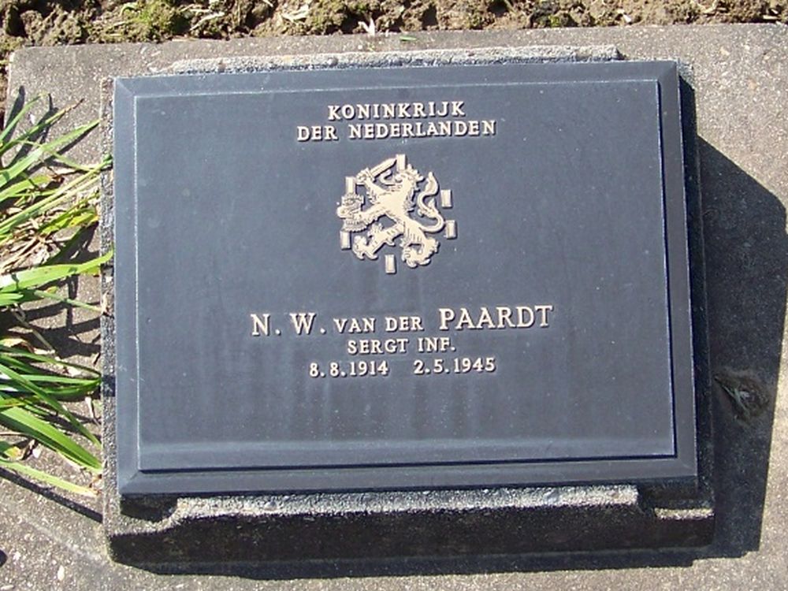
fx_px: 820
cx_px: 394
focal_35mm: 36
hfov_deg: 51.4
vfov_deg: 39.7
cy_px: 296
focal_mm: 5.85
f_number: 2.8
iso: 64
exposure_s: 1/500
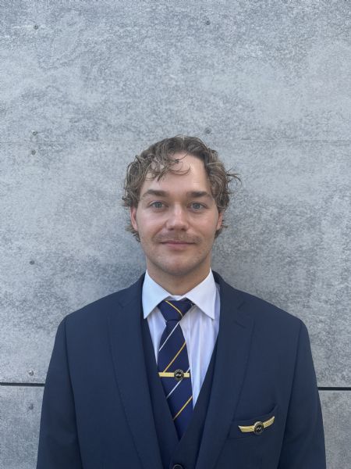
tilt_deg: +1.9
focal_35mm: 24
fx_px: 324
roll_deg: -0.5
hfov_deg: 56.8
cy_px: 234
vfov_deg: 71.6
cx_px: 176
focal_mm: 6.76
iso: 80
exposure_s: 1/1250
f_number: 1.78
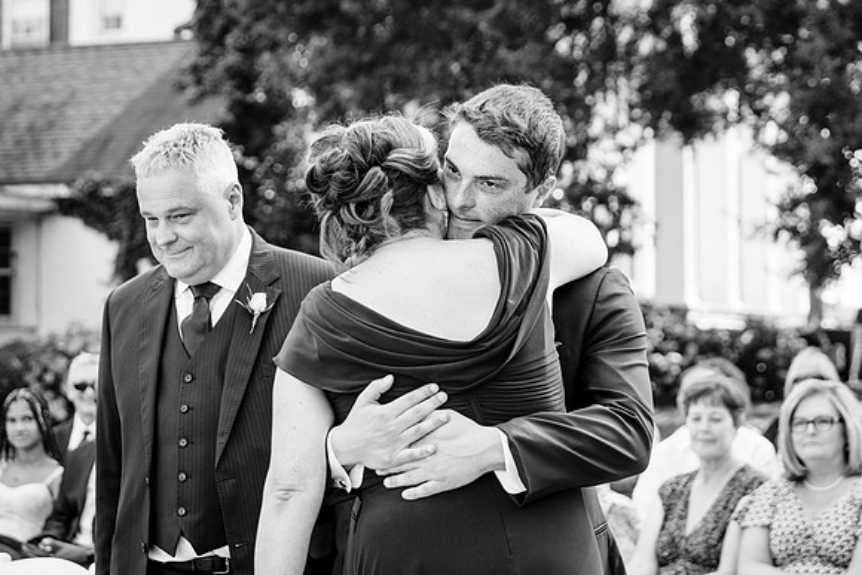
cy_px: 320
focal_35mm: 97
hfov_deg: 21.0
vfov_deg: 14.1
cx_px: 417
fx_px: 2321
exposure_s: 1/200
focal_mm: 70
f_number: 4
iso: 100
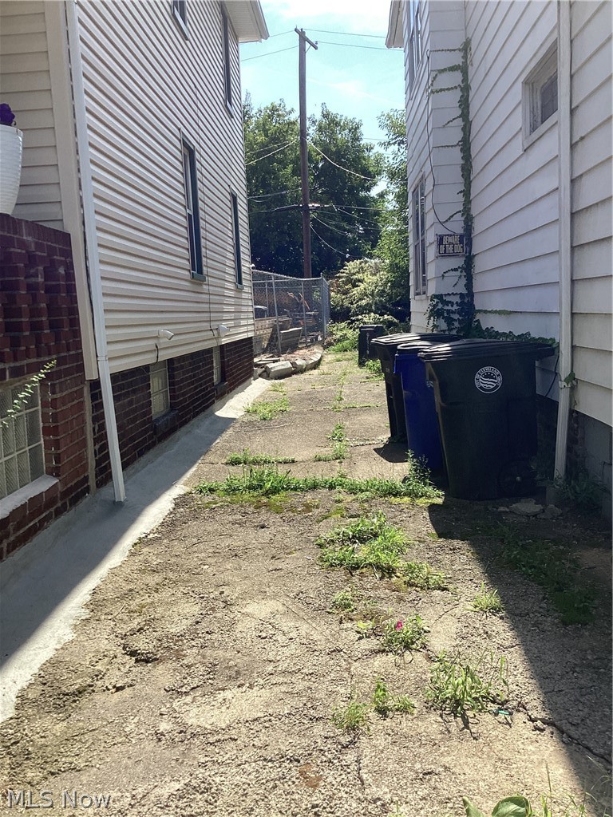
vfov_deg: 58.4
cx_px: 306
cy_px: 408
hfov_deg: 45.4
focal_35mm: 31
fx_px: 732
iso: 25
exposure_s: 1/886
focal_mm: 3.3
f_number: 2.4
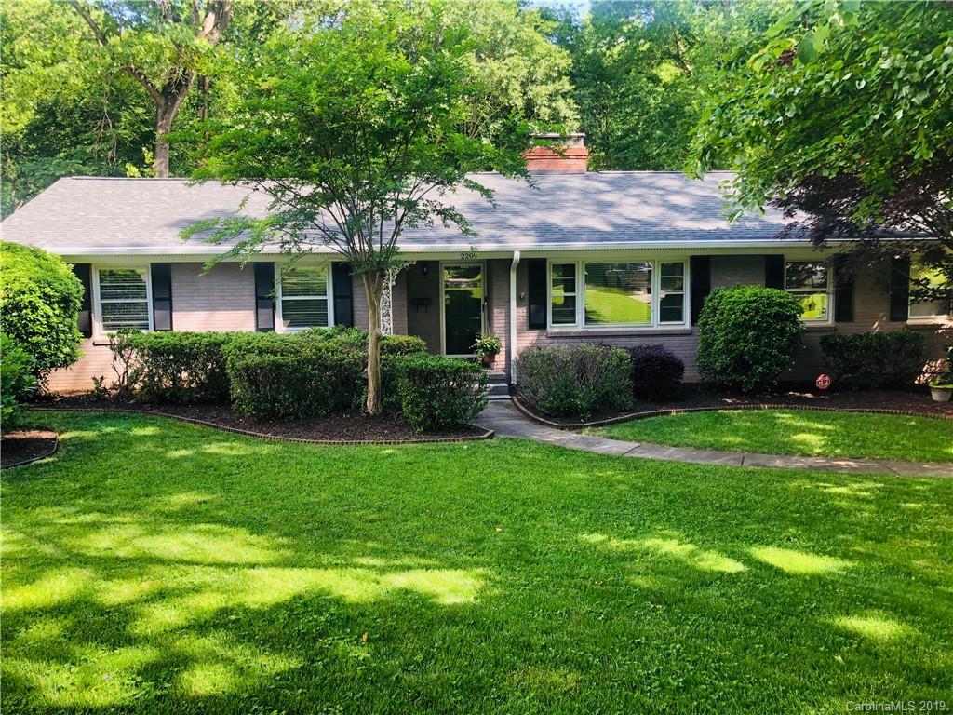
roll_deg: +0.8
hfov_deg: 63.4
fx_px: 771
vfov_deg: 49.7
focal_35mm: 28
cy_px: 358
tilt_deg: -5.6
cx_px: 476
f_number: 1.8
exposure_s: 1/120
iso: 25
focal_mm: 3.99
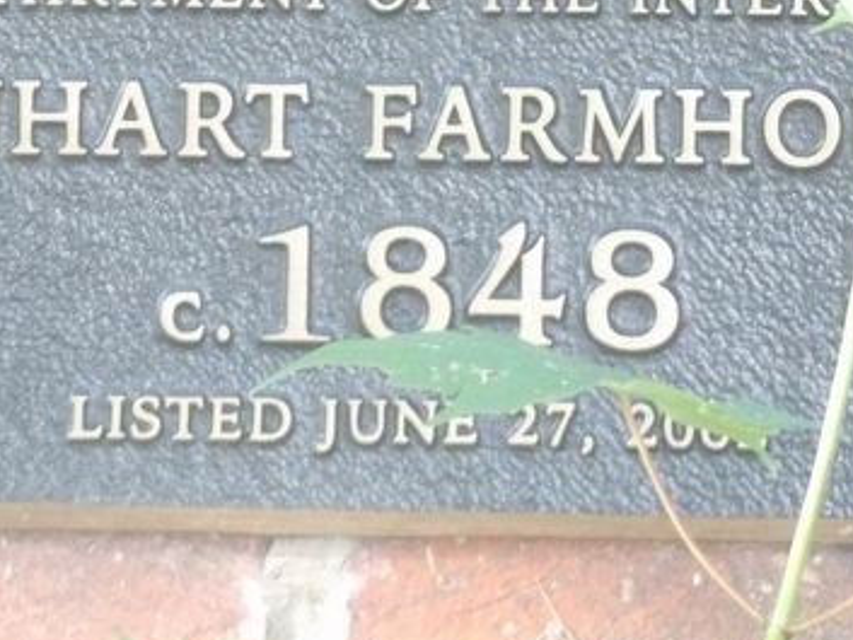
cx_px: 343
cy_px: 10
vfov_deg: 0.7
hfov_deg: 0.9
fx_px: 54033
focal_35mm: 2192
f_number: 5.3
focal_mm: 173.5
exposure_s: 1/33
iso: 800
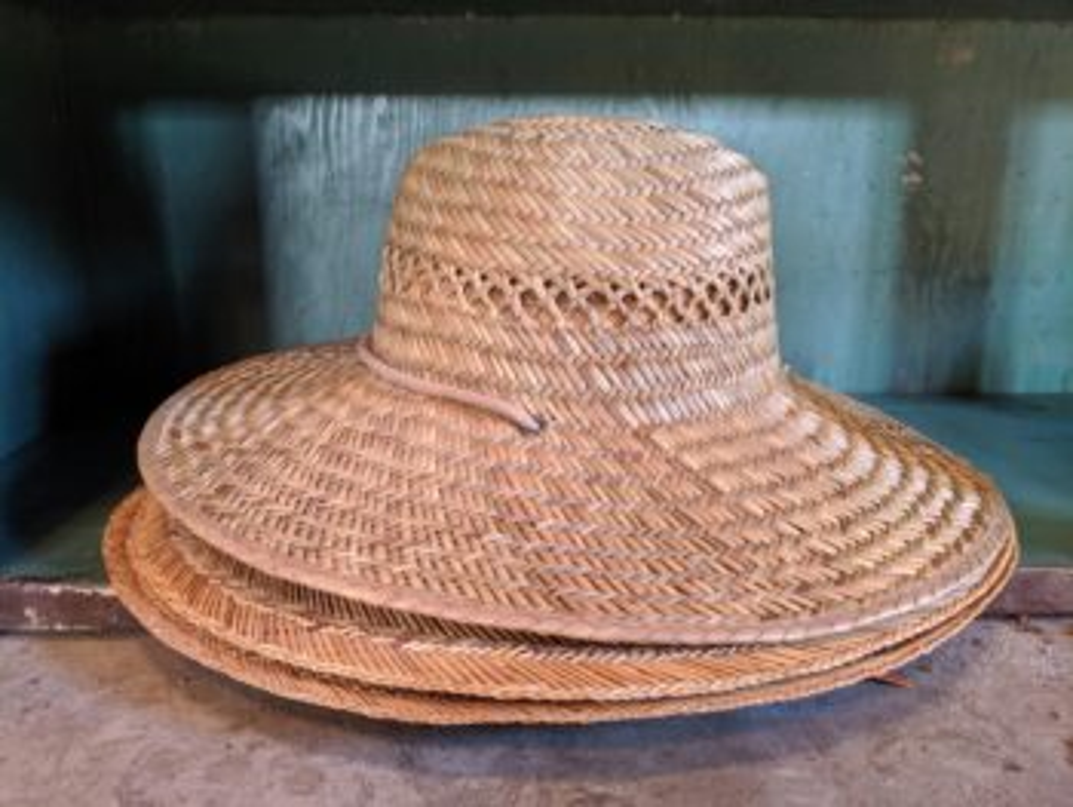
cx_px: 536
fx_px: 837
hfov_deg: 65.3
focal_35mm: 27
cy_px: 404
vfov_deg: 51.4
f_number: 1.8
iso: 688
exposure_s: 1/40
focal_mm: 4.44
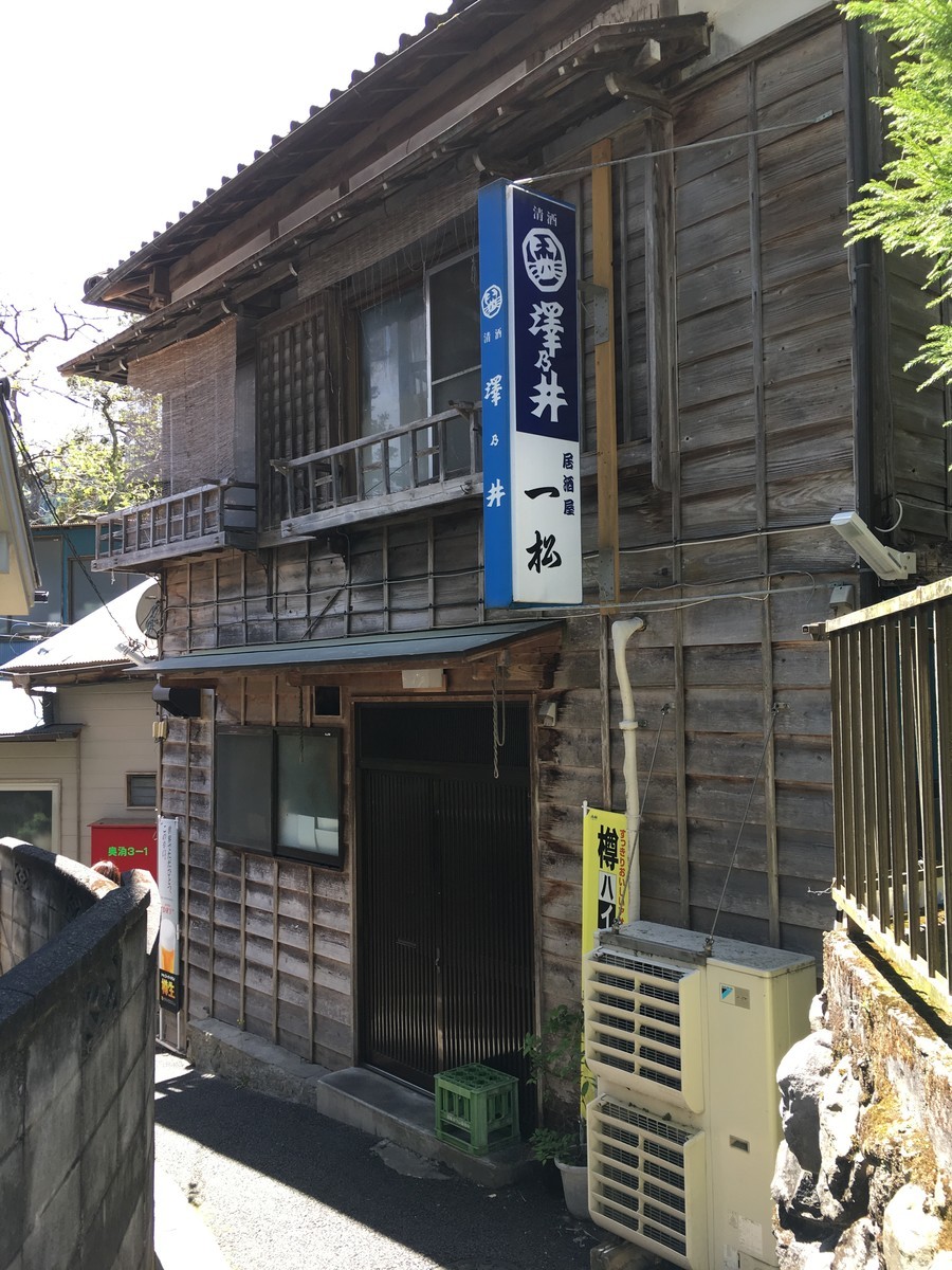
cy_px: 635
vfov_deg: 61.7
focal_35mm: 29
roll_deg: +2.5
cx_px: 476
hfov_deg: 48.2
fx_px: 1063
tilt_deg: +4.1
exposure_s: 1/121
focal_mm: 4.15
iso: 25
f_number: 2.2
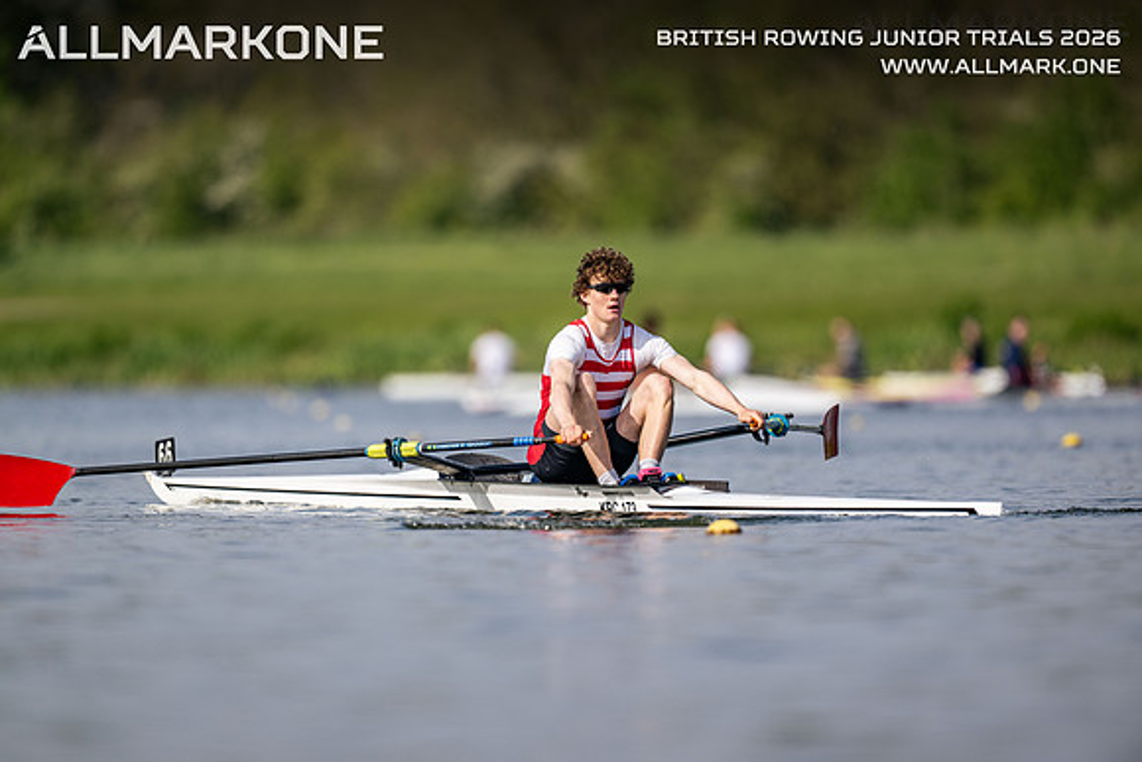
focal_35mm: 600
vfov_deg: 2.3
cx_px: 571
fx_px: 19037
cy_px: 381
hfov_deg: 3.4
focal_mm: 600
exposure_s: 1/2500
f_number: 4
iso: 200
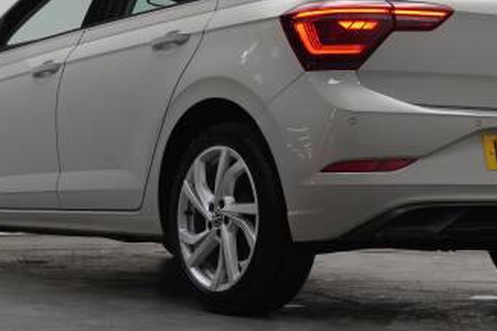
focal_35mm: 100
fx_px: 1380
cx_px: 274
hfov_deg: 20.4
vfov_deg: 13.6
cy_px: 104
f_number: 5.6
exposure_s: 1/50
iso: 400
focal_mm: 34
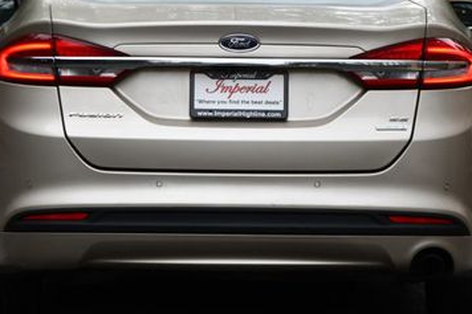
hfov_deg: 8.9
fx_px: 3040
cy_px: 87
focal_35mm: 232
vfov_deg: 5.9
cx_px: 220
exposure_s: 1/250
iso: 280
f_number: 5.6
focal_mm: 86
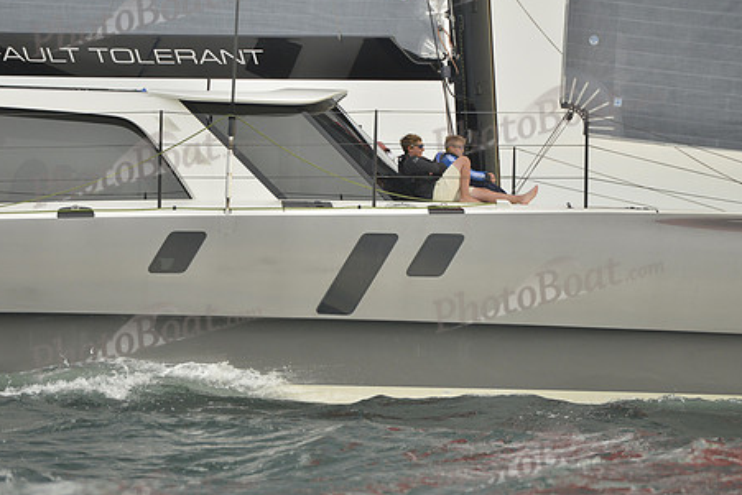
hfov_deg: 8.0
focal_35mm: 257
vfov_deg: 5.4
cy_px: 228
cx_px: 349
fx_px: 5298
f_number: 4.5
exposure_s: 1/500
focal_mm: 200
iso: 800
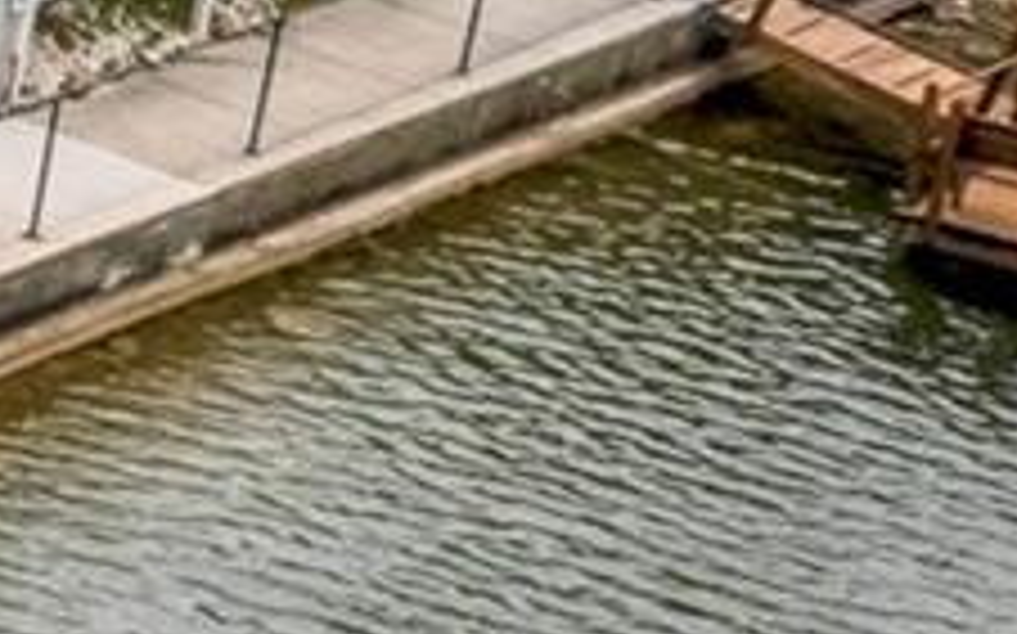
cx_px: -2570
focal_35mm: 159
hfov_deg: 8.9
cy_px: -200
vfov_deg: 8.1
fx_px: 4405
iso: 100
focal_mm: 8.38
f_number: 2.8
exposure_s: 1/180
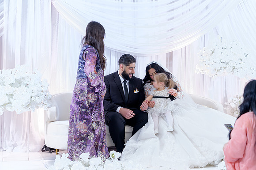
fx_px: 428
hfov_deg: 33.2
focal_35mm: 60
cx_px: 154
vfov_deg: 22.4
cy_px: 103
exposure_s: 1/200
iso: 640
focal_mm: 50
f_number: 2
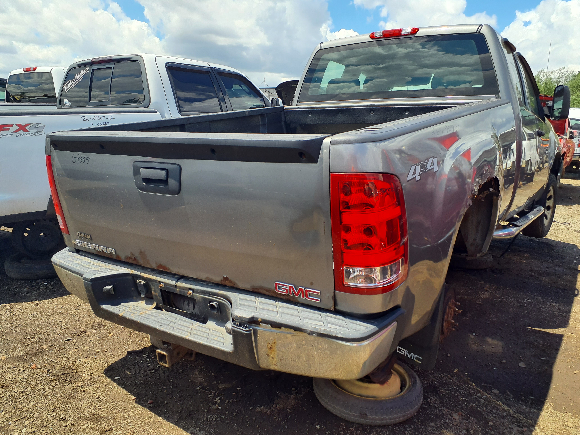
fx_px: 452
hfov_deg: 65.3
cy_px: 218
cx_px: 290
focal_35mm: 27
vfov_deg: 51.4
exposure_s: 1/1064
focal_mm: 3.58
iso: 40
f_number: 1.9
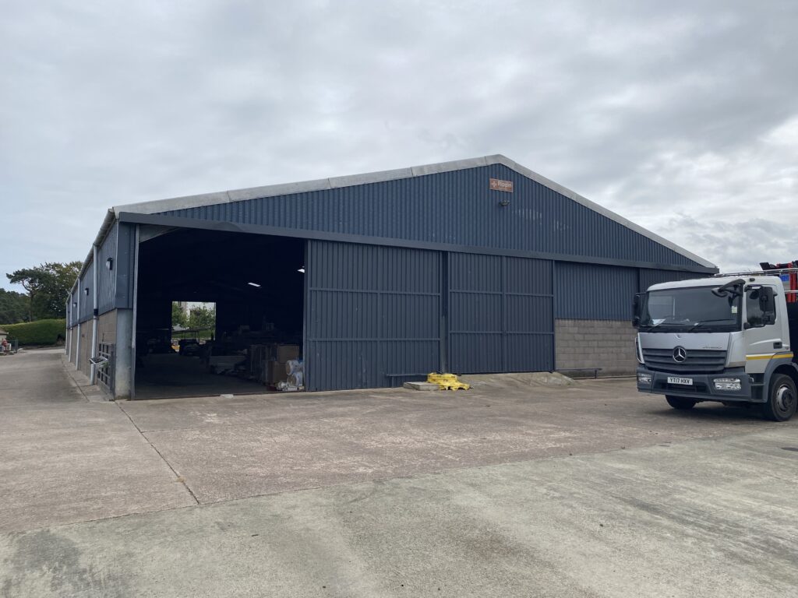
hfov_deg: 67.3
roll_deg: -0.2
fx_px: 599
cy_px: 299
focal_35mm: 26
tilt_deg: +2.9
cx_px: 399
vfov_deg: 53.1
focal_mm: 4.25
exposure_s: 1/5025
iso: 32
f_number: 1.8
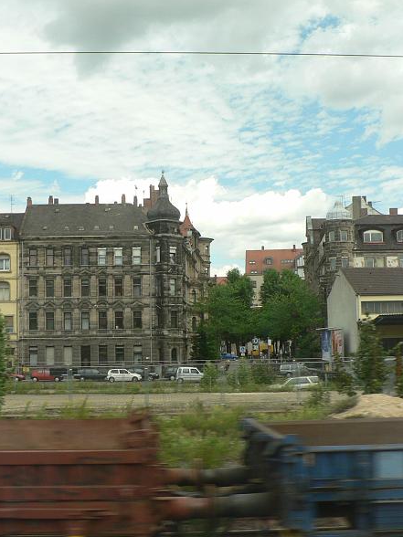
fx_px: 761
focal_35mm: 49
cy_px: 270
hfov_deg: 29.7
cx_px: 186
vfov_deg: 38.9
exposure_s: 1/200
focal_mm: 6
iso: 80
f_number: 4
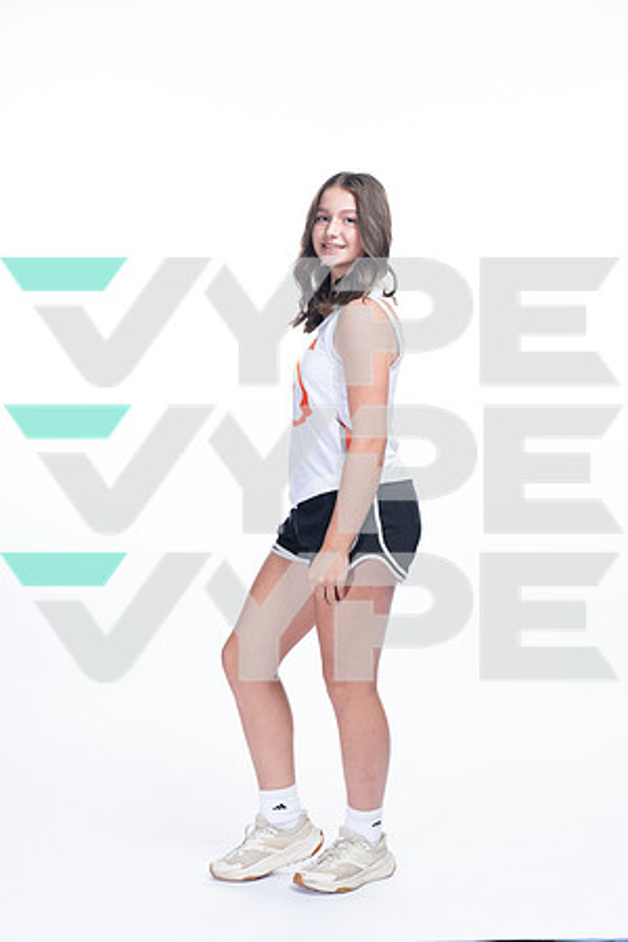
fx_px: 1544
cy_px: 471
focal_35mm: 59
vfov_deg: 33.9
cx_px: 314
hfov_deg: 23.0
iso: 400
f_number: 5.6
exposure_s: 1/250
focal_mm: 59
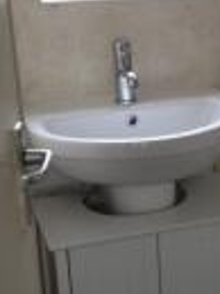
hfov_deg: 12.1
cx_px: 295
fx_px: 1003
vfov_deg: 16.7
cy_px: 148
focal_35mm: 118
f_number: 2.4
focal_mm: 4.28
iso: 50
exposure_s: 1/30
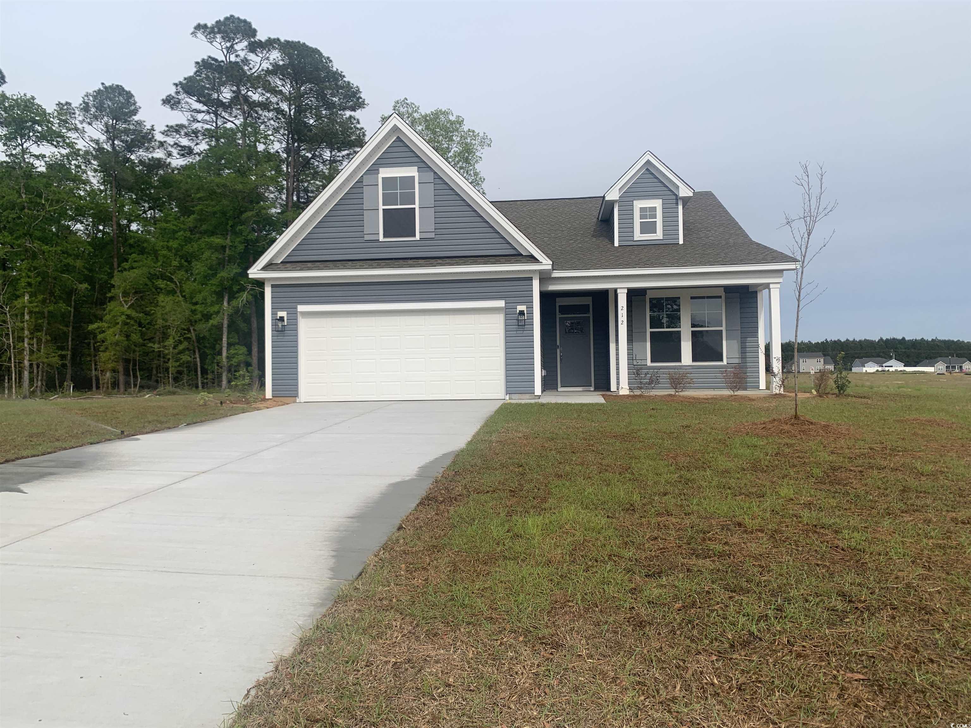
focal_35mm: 26
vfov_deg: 53.1
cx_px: 486
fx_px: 729
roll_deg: +0.6
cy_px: 364
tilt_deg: +0.8
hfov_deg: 67.3
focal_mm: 4.25
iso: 25
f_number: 1.8
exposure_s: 1/2421
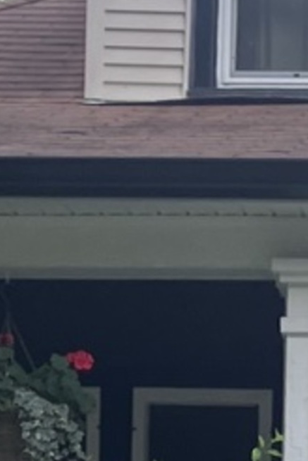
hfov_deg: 20.5
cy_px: 128
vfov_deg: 31.0
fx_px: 821
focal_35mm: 64
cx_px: 312
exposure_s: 1/177
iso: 25
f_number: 1.8
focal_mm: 3.99
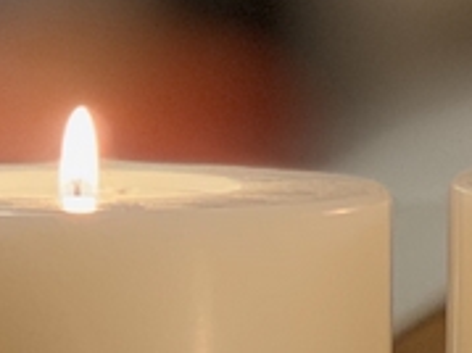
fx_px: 3965
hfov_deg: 6.8
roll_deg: -1.3
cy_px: 527
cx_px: 512
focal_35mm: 291
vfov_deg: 5.1
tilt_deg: -10.0
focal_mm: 6
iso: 320
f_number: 2.4
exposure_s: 1/50
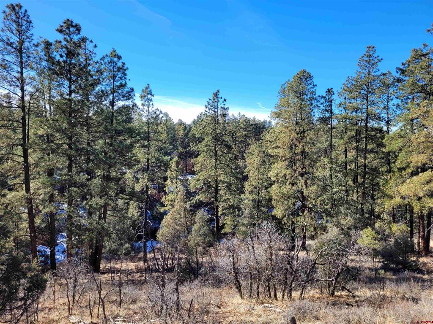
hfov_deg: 67.3
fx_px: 325
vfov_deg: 53.1
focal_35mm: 26
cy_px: 162
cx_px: 216
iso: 40
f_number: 1.8
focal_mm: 5.4
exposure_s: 1/1139
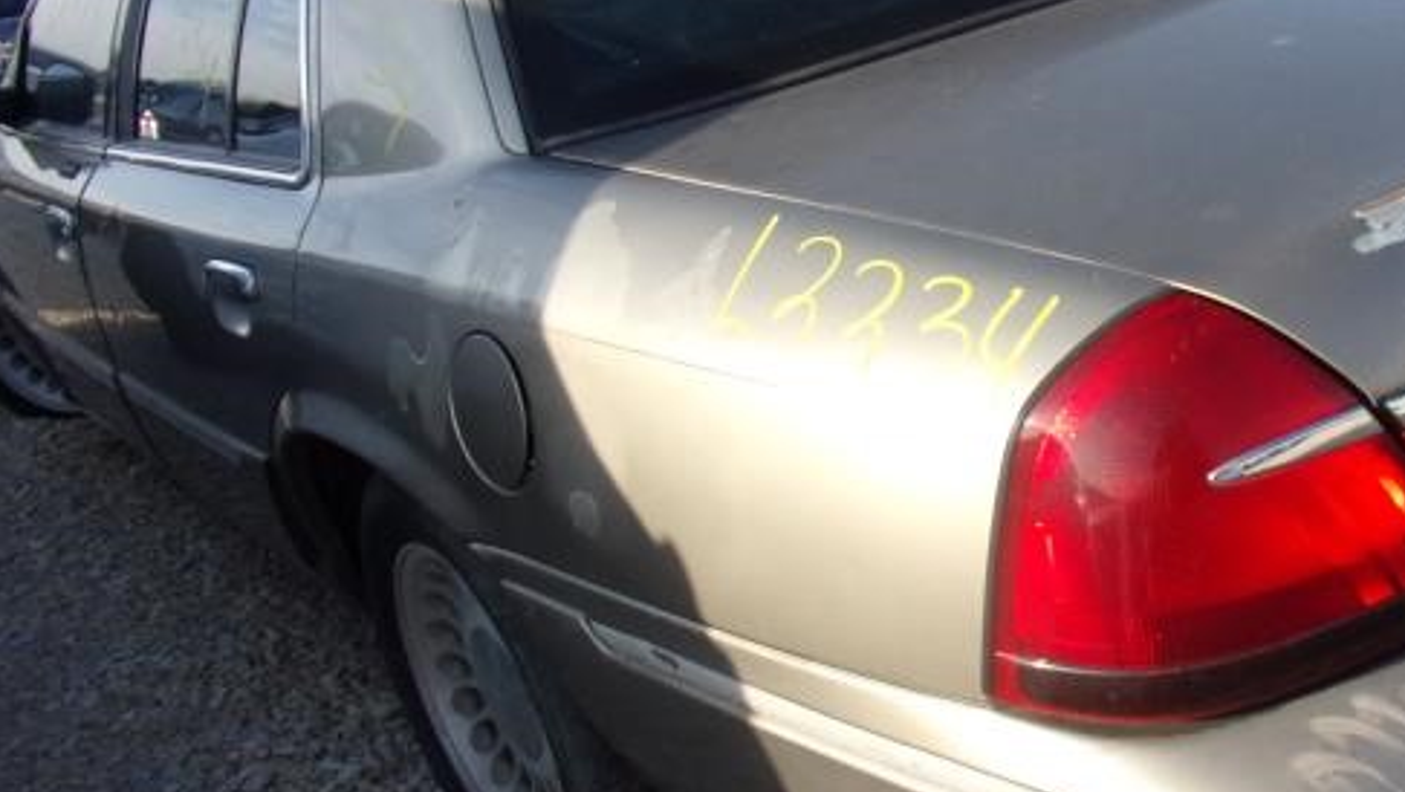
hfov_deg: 45.7
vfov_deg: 27.8
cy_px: 422
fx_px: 1603
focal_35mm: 43
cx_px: 1055
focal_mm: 4.3
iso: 80
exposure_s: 1/500
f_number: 3.3
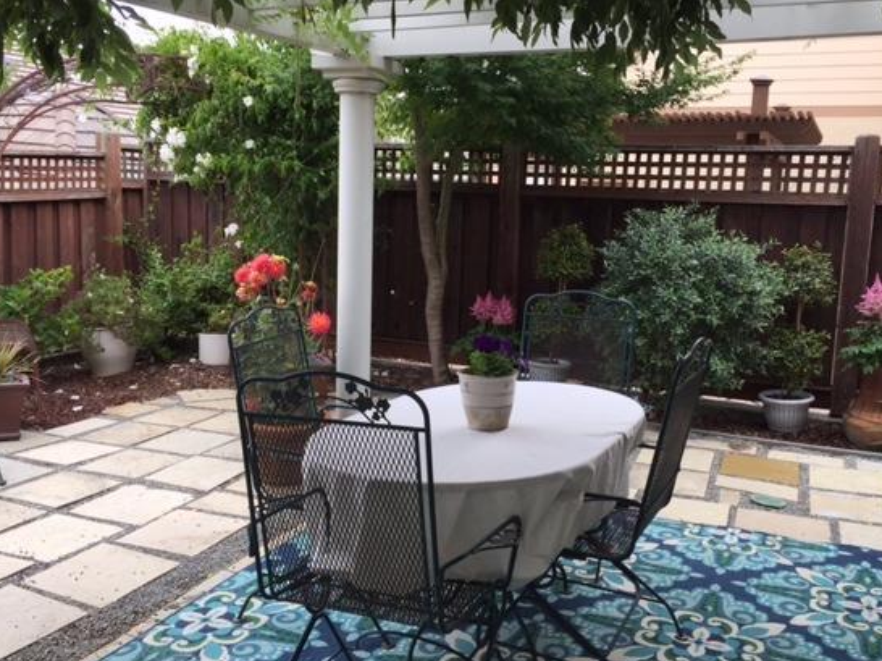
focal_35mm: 34
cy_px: 333
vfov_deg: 41.8
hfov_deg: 54.0
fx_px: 866
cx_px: 459
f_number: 2.2
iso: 32
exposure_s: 1/314
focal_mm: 4.15
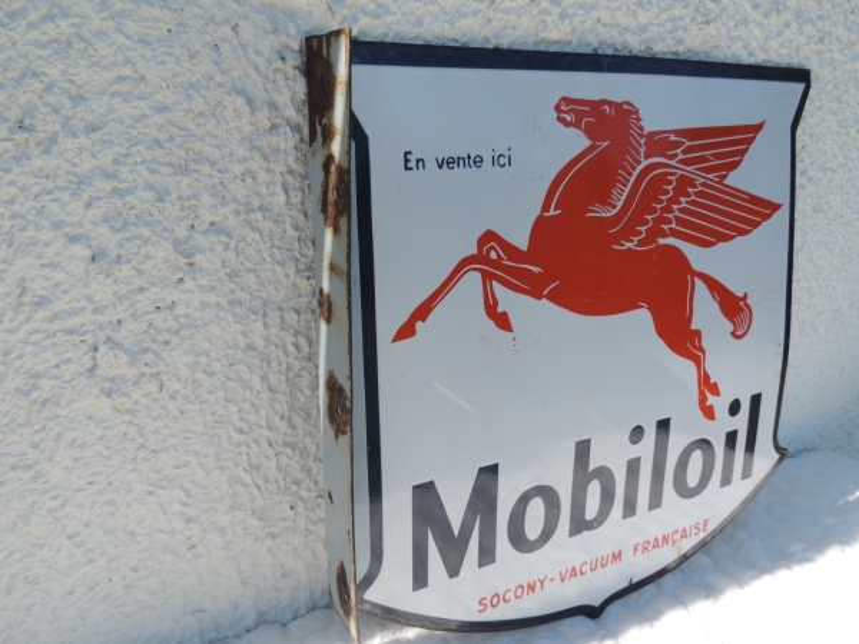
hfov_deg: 55.4
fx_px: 819
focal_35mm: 33
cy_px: 322
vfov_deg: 42.9
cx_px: 430
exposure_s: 1/640
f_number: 3.2
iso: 80
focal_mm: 5.8
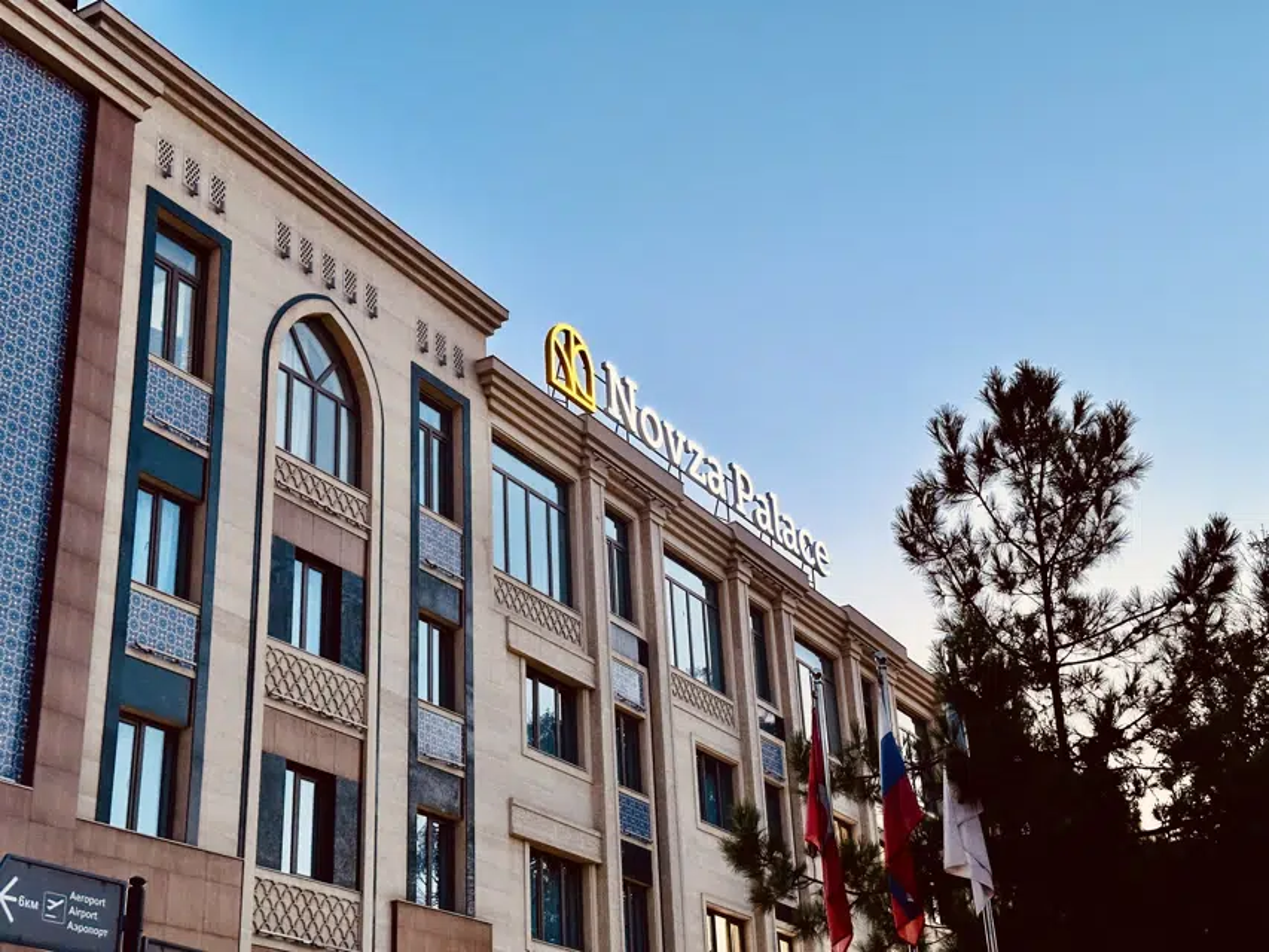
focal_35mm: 48
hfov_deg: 39.7
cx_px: 634
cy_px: 476
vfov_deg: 30.3
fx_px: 1760
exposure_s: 1/33
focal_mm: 6.86
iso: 200
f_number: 1.78
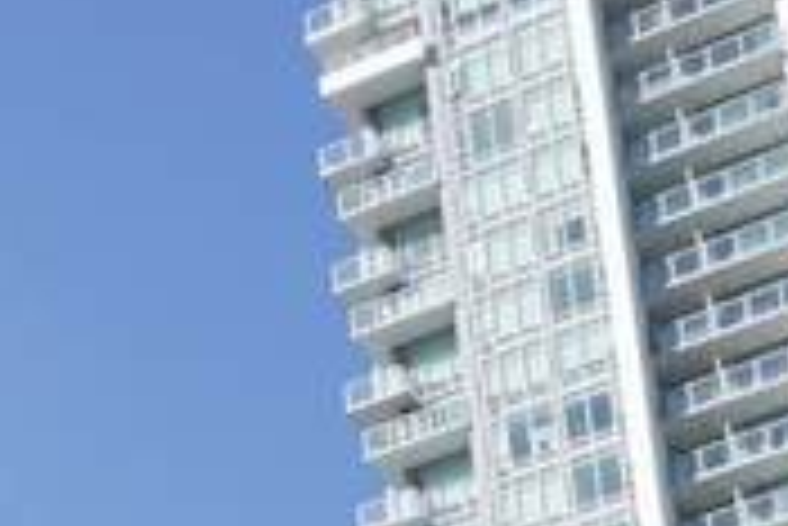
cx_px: -518
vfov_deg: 7.7
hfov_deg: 11.5
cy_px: 1239
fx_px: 3680
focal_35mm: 168
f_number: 7.1
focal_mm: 23
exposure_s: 1/200
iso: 100
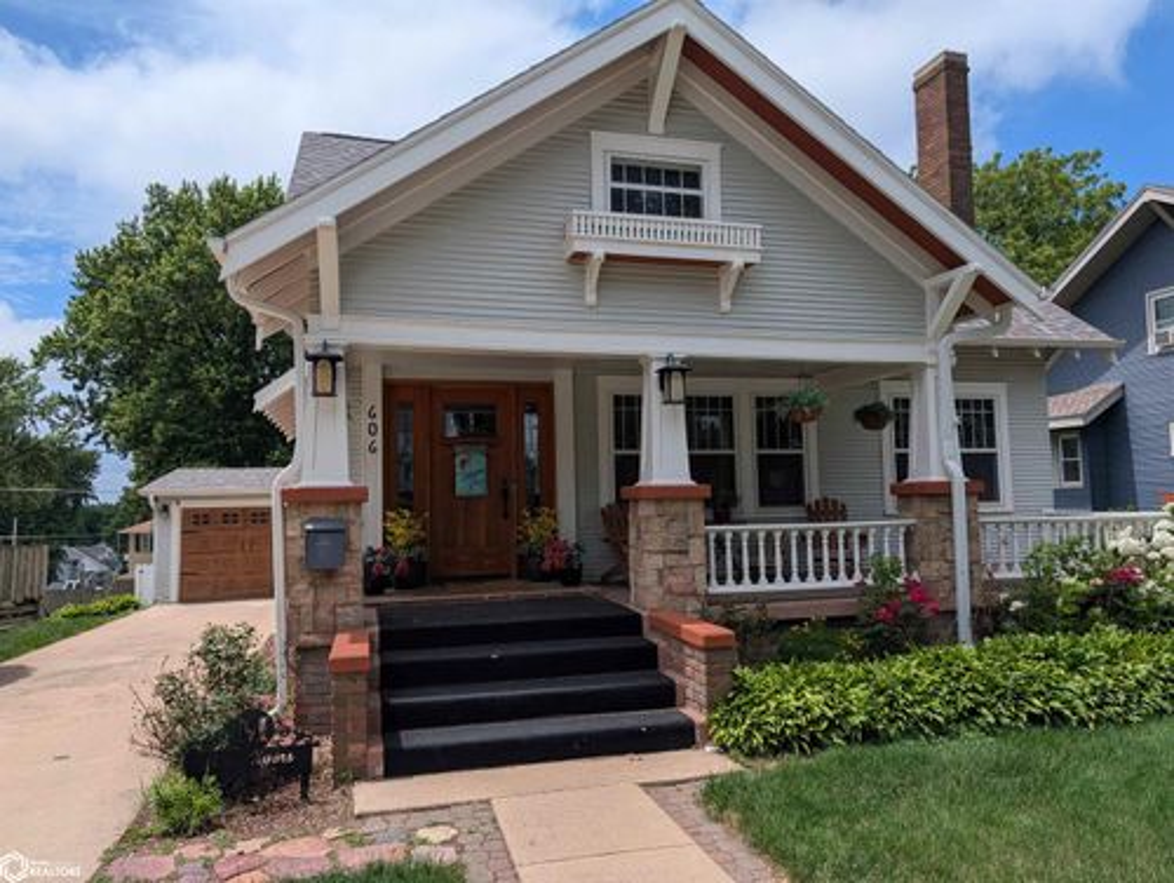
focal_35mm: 24
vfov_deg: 56.9
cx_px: 587
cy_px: 442
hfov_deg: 71.5
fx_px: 815
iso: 19
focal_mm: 6.9
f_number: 1.68
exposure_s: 1/1645
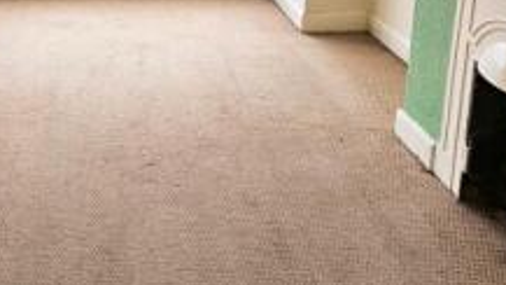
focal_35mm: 38
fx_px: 510
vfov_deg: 27.1
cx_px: 132
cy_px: -67
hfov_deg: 50.8
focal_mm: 2.2
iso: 100
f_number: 2.2
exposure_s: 1/50
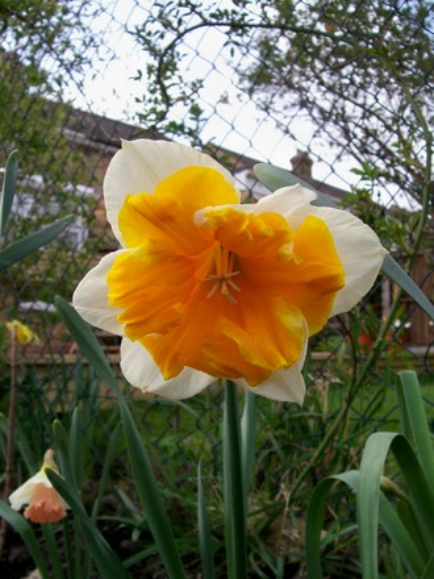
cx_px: 217
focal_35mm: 36
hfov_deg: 39.7
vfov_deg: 51.4
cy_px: 290
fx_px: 602
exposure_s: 1/300
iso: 80
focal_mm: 6
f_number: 4.8
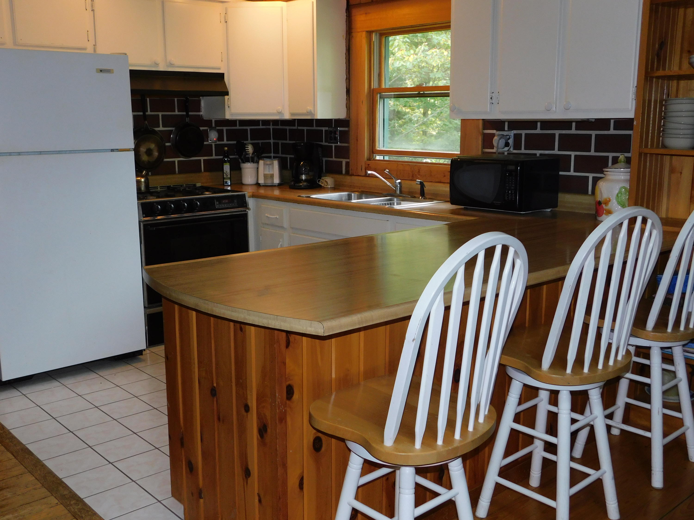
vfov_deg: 39.7
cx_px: 347
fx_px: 722
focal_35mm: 36
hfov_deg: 51.4
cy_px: 260
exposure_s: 1/30
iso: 200
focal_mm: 6.3
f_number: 3.5
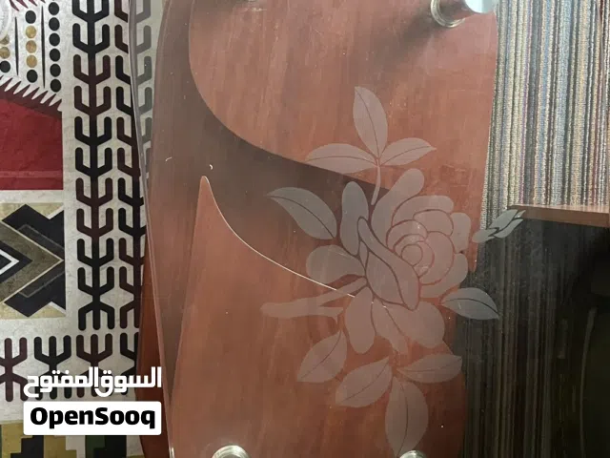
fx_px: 458
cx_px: 305
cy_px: 229
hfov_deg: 67.3
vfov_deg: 53.1
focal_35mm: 26
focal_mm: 5.1
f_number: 1.6
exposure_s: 1/33
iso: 500
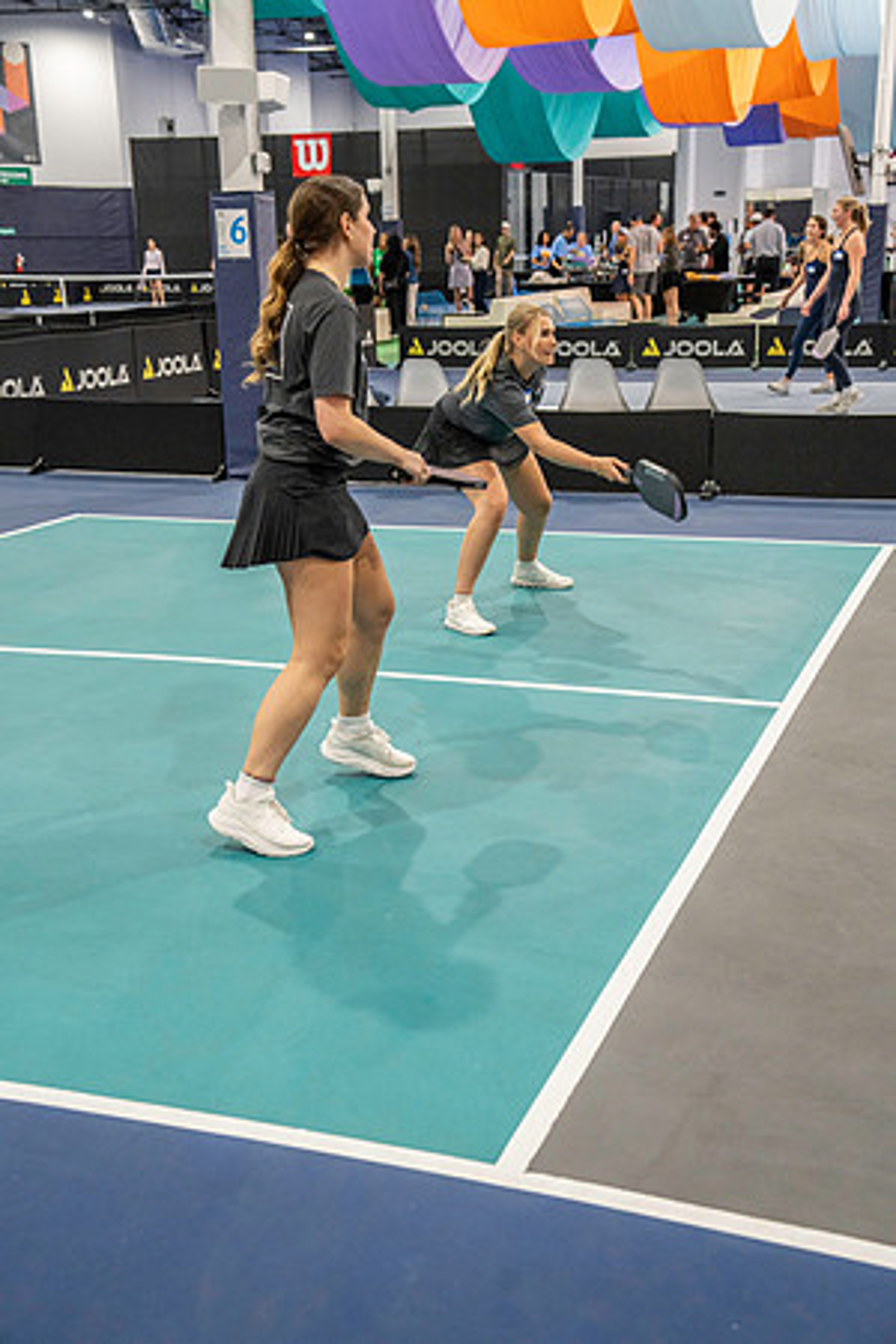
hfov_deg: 29.2
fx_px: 1717
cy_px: 672
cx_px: 448
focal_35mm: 46
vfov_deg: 42.7
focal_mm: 46
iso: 4000
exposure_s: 1/400
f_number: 4
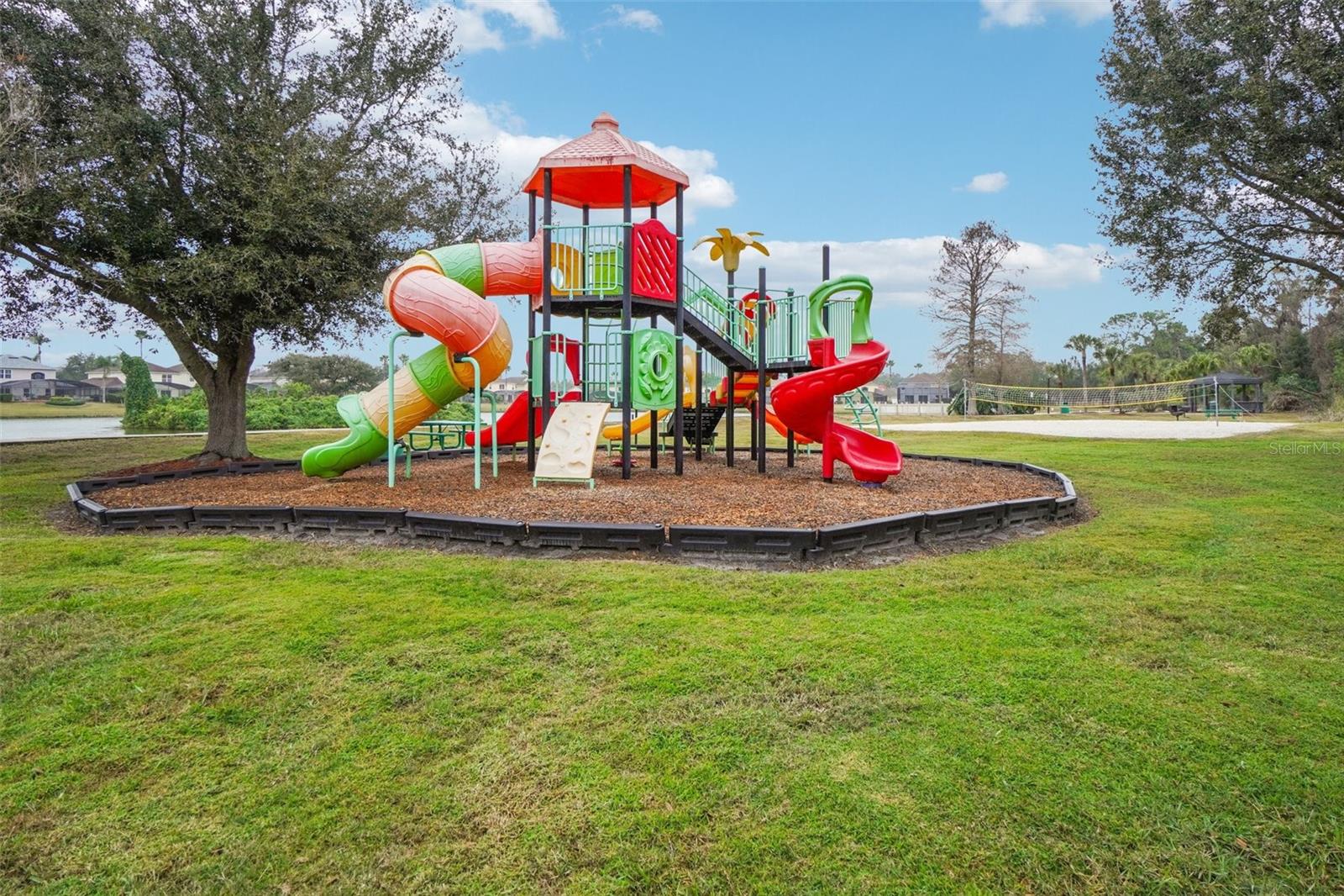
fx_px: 728
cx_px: 672
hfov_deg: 85.4
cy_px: 448
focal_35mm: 20
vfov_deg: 63.2
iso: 400
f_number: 8
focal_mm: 13
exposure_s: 1/160
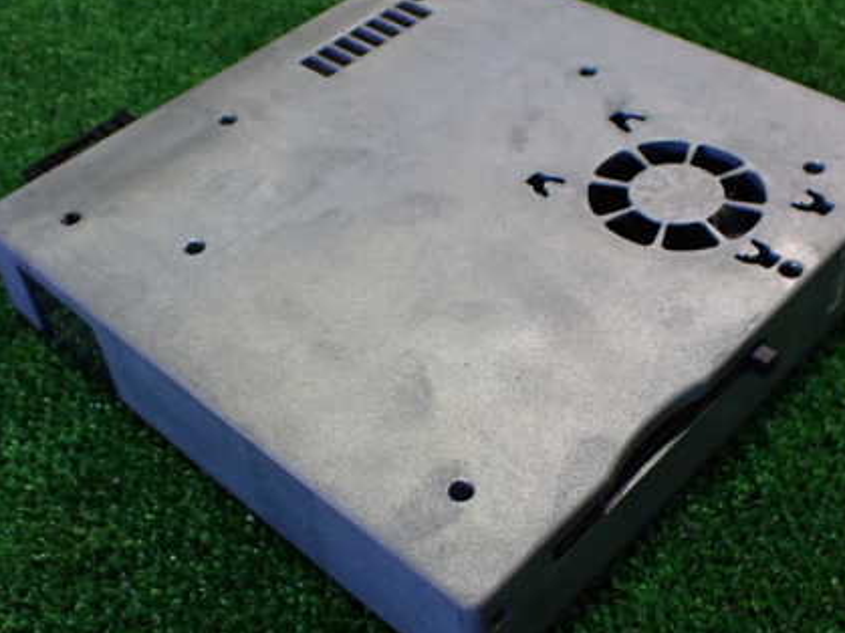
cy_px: 381
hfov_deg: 43.9
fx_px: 1049
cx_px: 440
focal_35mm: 43
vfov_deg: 33.5
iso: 800
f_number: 2.3
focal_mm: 5.4
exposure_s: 1/100
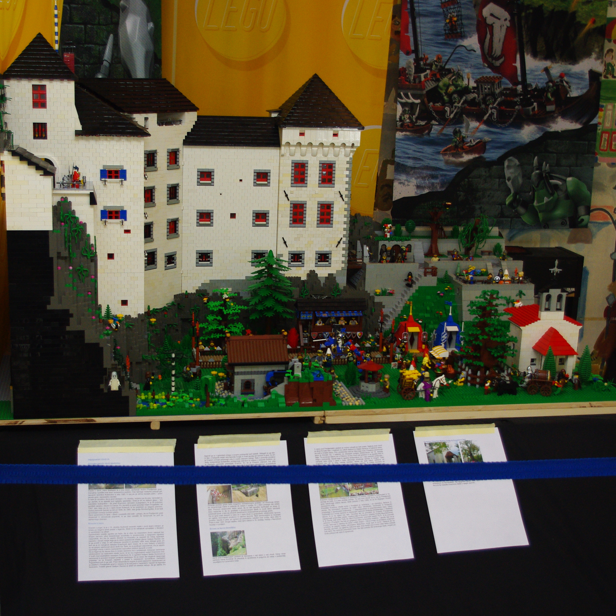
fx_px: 1007
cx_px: 275
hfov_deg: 34.0
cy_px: 329
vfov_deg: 34.0
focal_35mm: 50
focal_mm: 24.38
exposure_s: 1/45
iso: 400
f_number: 4
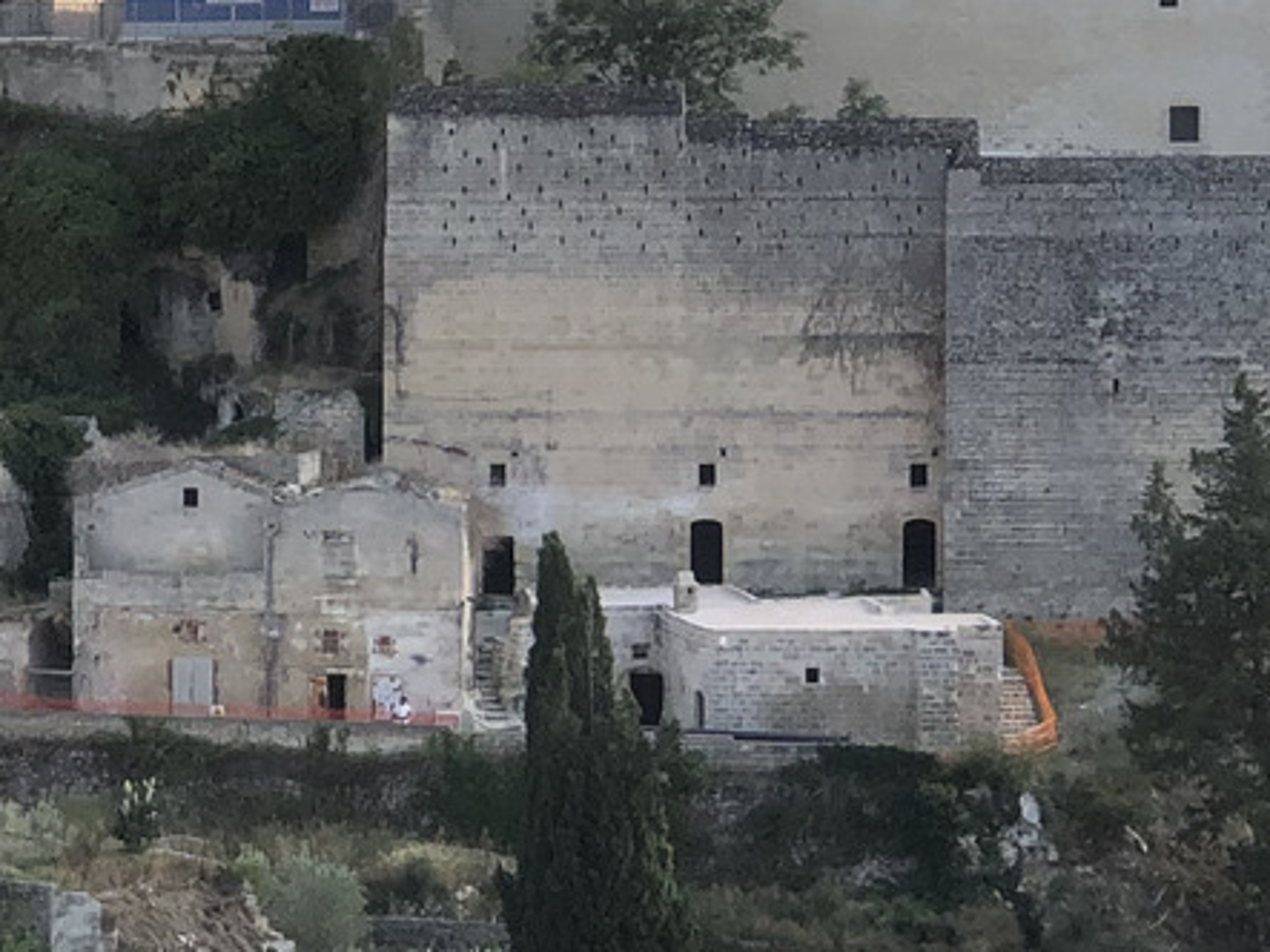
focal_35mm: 188
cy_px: 453
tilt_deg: -3.5
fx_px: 6896
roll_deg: +1.5
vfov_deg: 7.9
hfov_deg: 10.4
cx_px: -118
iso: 16
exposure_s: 1/714
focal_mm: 6
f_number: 2.4
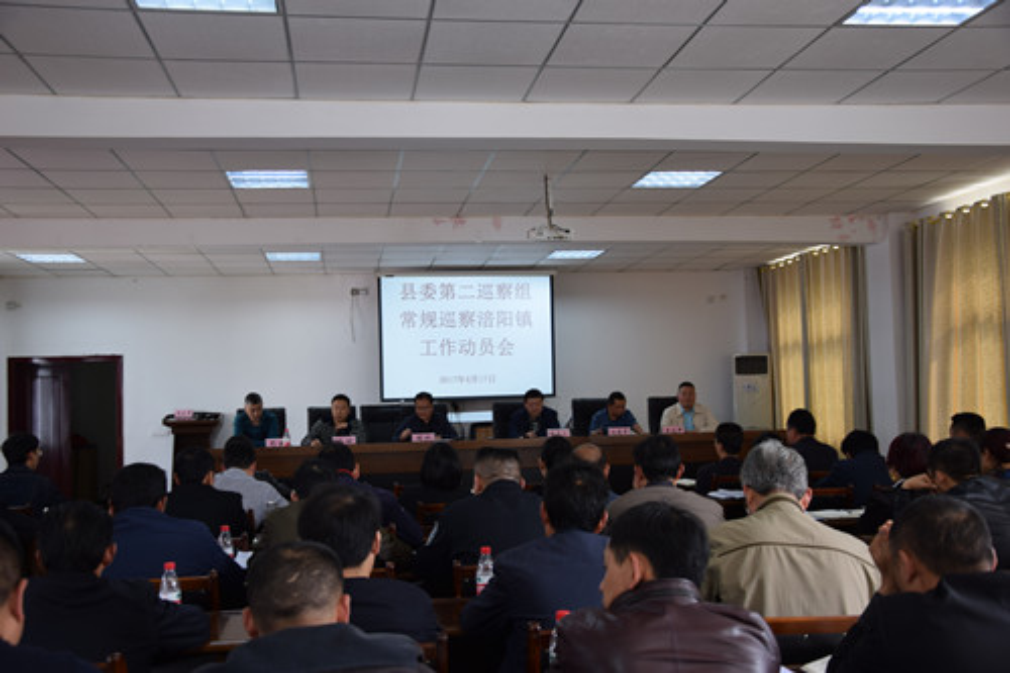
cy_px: 336
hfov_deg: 51.3
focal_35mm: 38
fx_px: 1052
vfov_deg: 35.5
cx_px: 505
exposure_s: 1/10
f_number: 4
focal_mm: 25
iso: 100
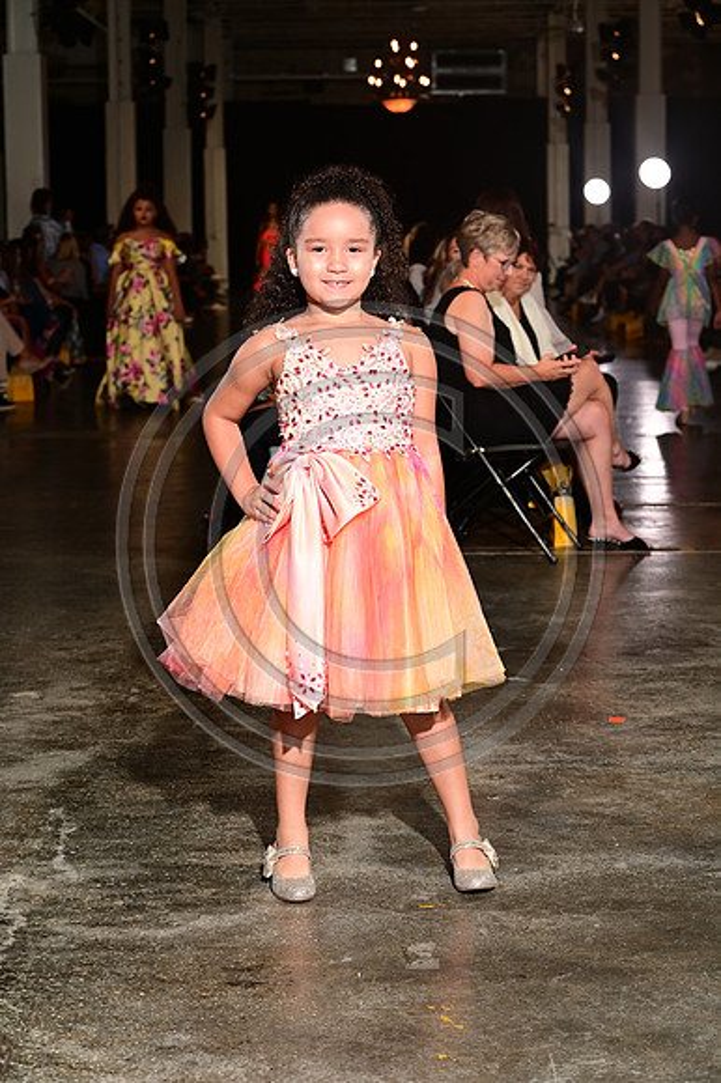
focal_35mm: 70
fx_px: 2105
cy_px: 542
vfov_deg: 28.9
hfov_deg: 19.4
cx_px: 360
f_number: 6.3
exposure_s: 1/160
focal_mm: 70
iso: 1000
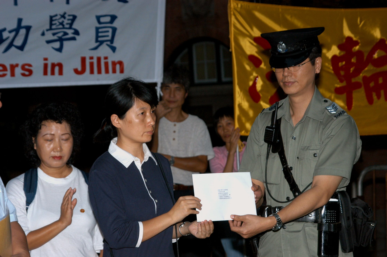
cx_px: 194
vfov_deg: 9.9
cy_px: 128
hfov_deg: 14.9
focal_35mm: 138
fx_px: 1482
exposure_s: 1/60
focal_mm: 92
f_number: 5.6
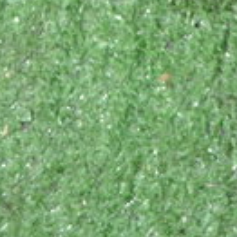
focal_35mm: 219
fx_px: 1696
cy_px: -264
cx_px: 601
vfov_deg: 7.6
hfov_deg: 7.4
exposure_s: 1/60
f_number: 4
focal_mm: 22
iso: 1100
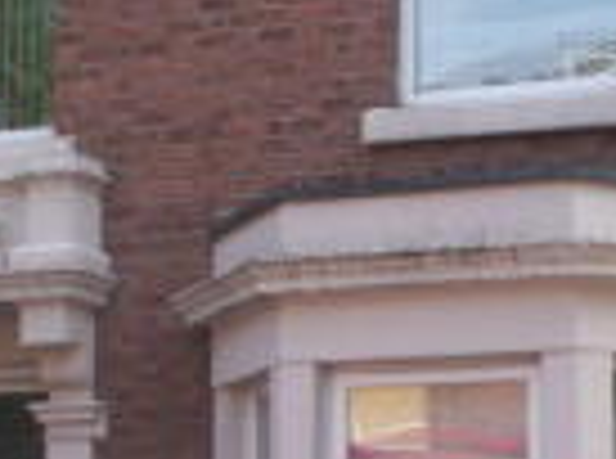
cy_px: 326
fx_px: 2804
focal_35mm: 158
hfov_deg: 12.5
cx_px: 317
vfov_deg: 9.3
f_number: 7.1
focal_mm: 7.7
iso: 50
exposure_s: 1/60
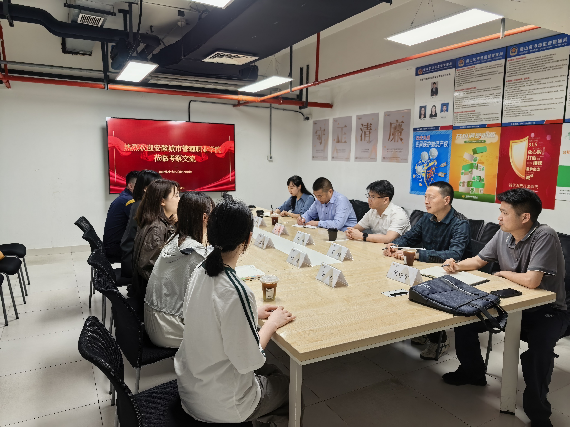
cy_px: 214
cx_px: 285
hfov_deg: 71.6
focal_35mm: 24
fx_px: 395
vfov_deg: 56.8
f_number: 1.4
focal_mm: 6.98
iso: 50
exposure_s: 1/100
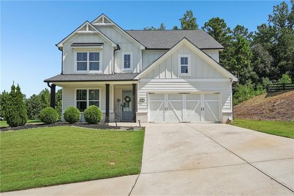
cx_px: 147
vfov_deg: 53.1
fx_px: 196
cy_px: 98
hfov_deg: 73.8
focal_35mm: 24
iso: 800
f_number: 8
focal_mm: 24
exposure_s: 1/2500
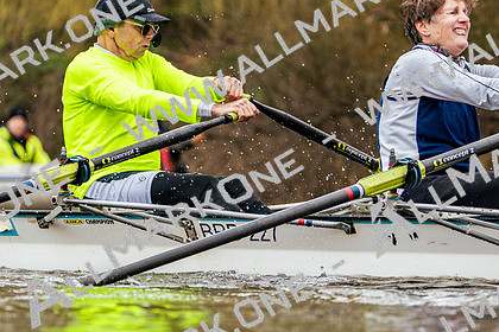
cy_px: 145
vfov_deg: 4.2
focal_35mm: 330
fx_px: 4574
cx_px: 269
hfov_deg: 6.2
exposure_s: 1/2000
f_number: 6.3
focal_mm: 239
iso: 2000
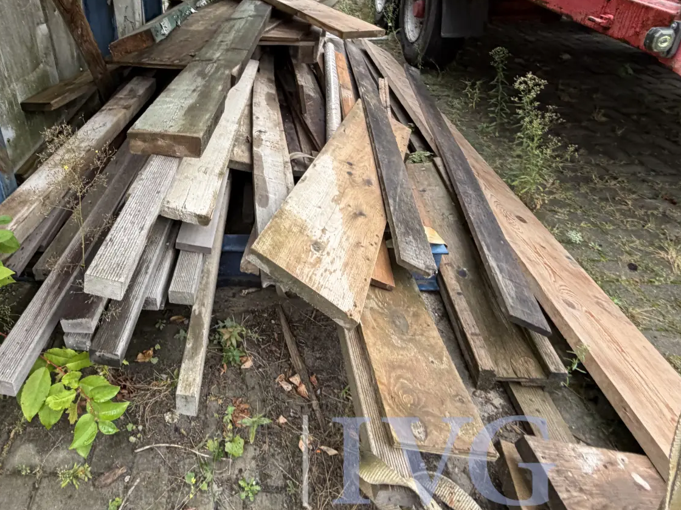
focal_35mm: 24
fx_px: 472
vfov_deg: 55.2
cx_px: 206
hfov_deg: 68.7
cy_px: 156
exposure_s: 1/121
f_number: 2.2
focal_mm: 2.22
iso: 125
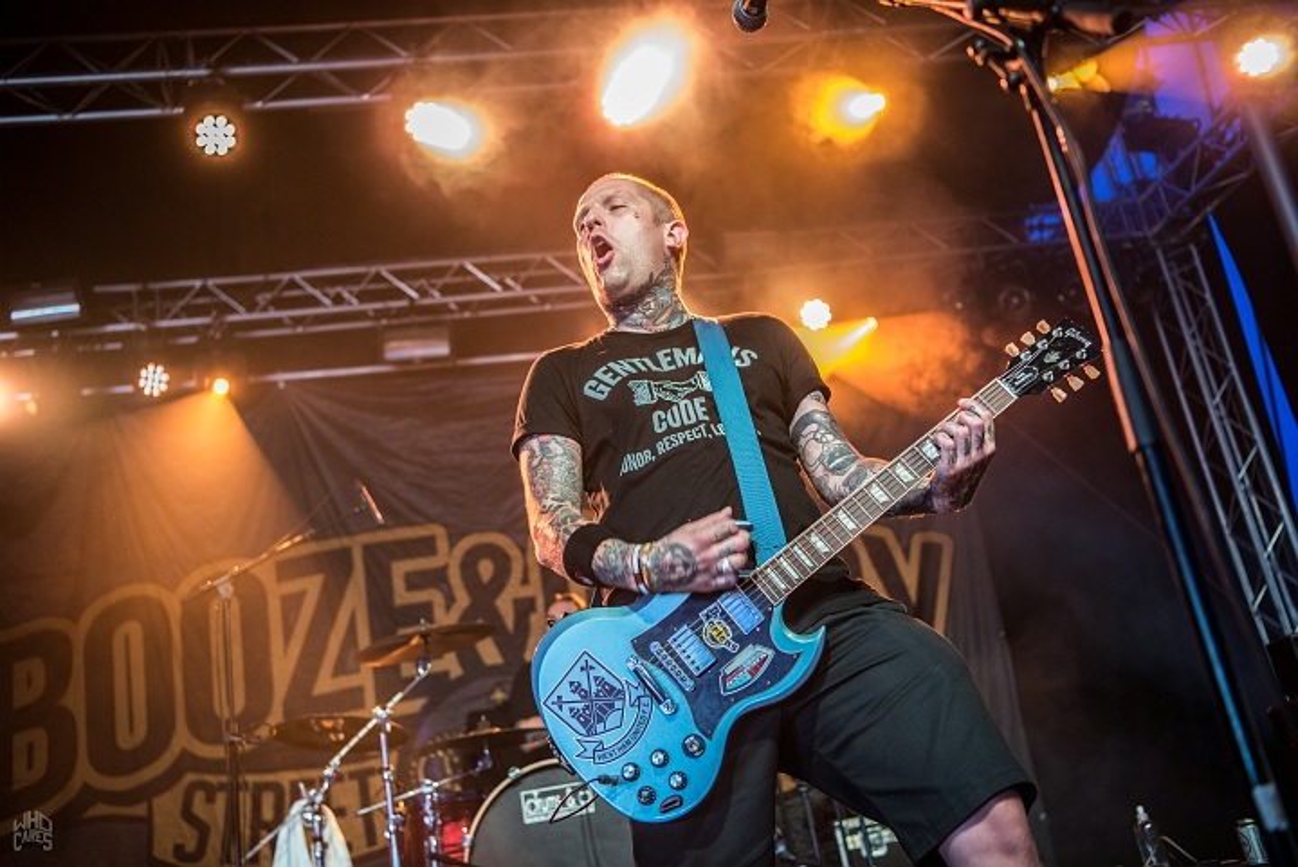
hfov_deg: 50.7
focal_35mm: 38
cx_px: 649
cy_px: 434
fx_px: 1371
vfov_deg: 35.1
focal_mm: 38
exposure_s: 1/100
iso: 1250
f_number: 2.8
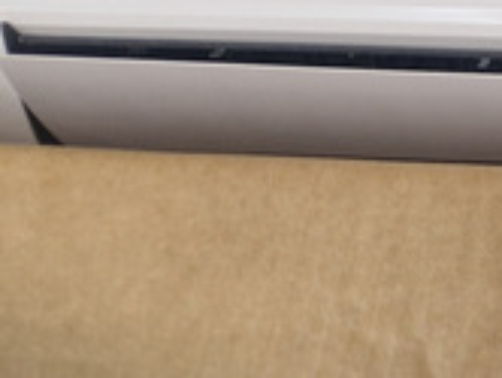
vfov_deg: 16.6
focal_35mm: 83
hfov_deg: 18.7
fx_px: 1205
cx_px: 883
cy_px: -151
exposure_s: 1/180
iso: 160
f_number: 1.8
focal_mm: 5.4
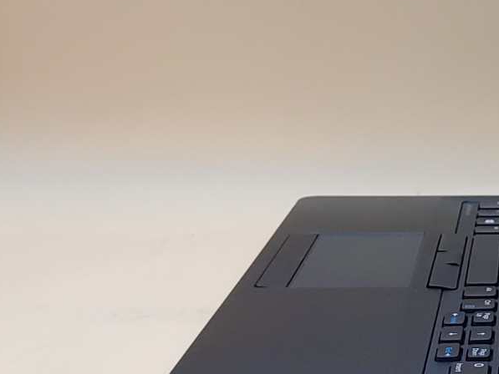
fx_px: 1355
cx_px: 544
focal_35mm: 94
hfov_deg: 20.0
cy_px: 77
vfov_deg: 15.6
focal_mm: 4.36
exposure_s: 1/120
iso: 50
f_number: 1.8
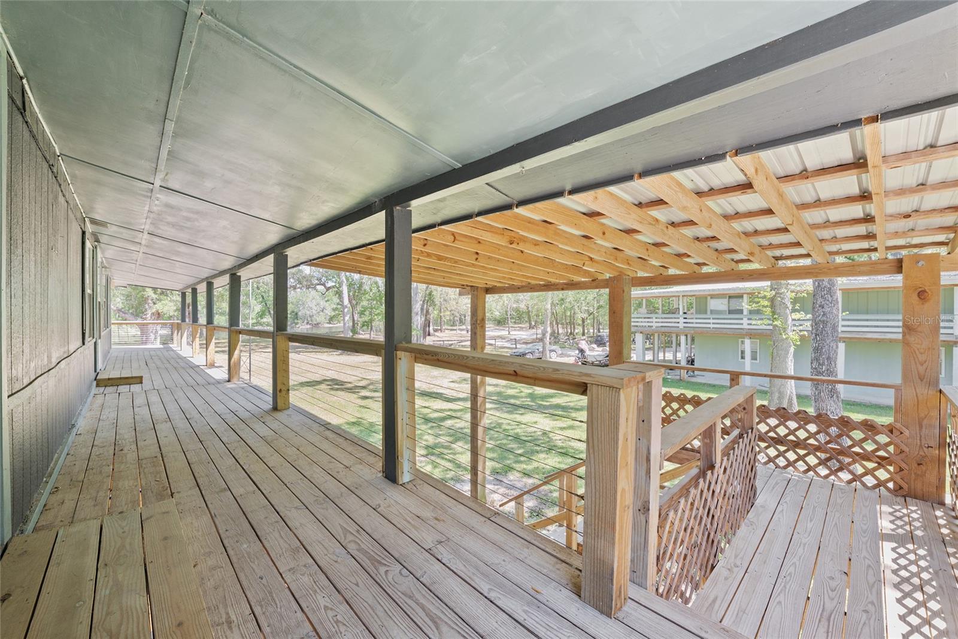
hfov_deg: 104.3
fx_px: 372
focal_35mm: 14
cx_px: 479
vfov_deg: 81.2
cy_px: 320
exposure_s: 1/25
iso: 400
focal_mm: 14
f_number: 7.1
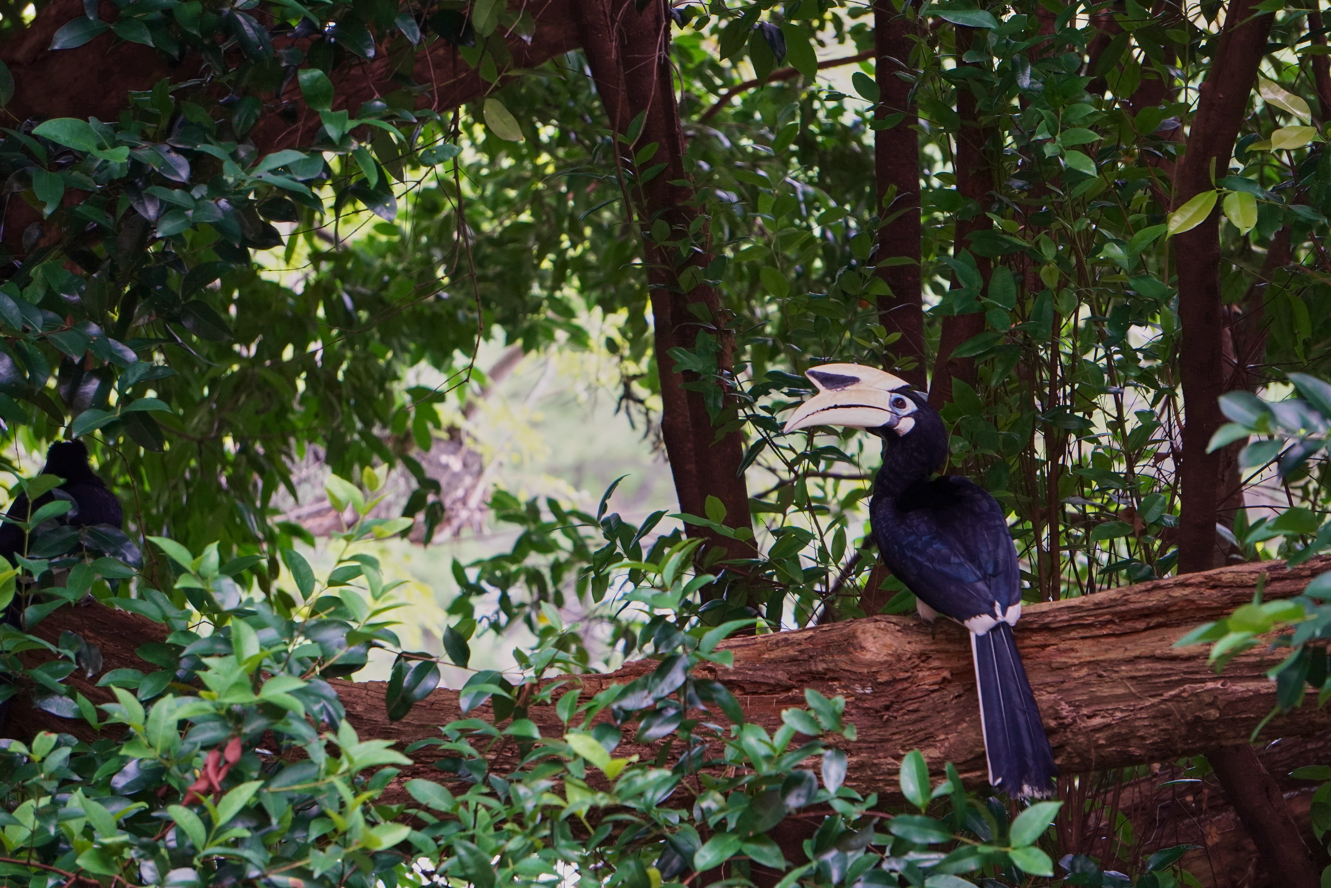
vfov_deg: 6.1
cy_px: 444
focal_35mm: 224
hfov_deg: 9.2
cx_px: 666
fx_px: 8263
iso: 1600
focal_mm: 149
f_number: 5.6
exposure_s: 1/250
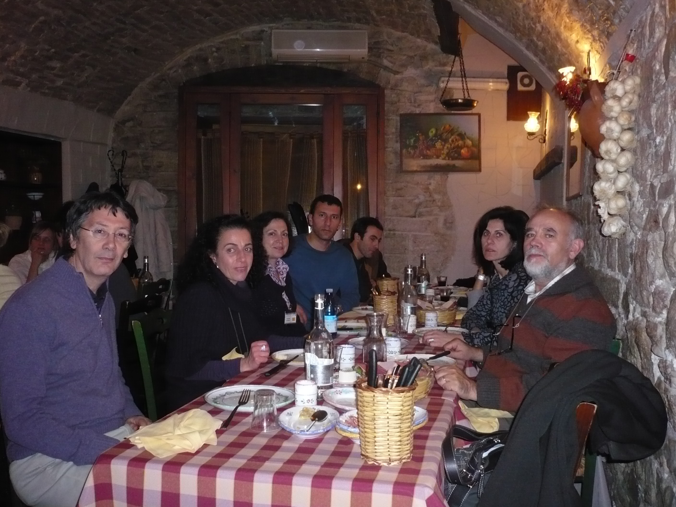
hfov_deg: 52.6
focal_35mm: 35
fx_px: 683
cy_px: 254
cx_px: 338
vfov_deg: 40.7
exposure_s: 1/30
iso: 320
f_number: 2.8
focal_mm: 5.8
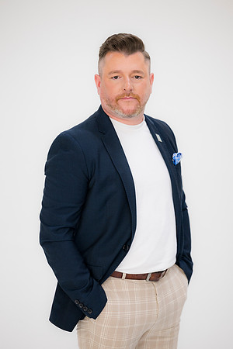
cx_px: 116
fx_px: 825
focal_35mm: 85
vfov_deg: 23.9
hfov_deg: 16.1
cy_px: 174
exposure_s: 1/125
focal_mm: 85
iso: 200
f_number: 2.2
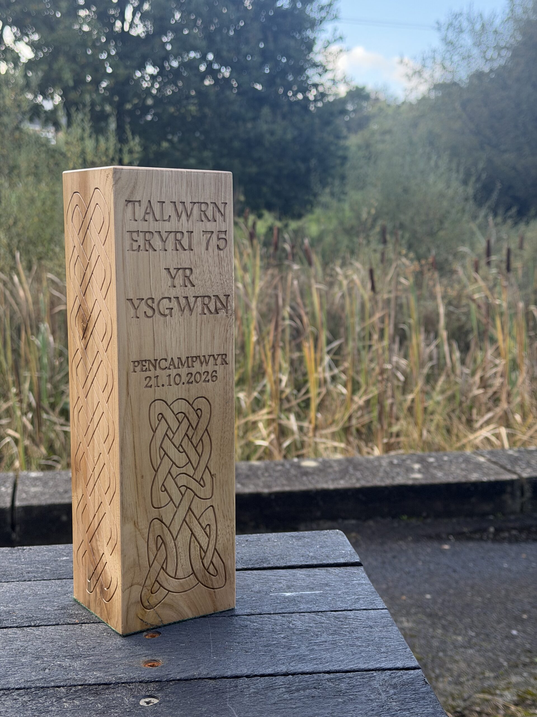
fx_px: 993
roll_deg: -1.6
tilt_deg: -10.5
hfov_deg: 30.3
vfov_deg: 39.7
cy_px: 358
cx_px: 268
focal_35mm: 48
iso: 80
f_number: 1.78
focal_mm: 6.76
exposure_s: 1/262
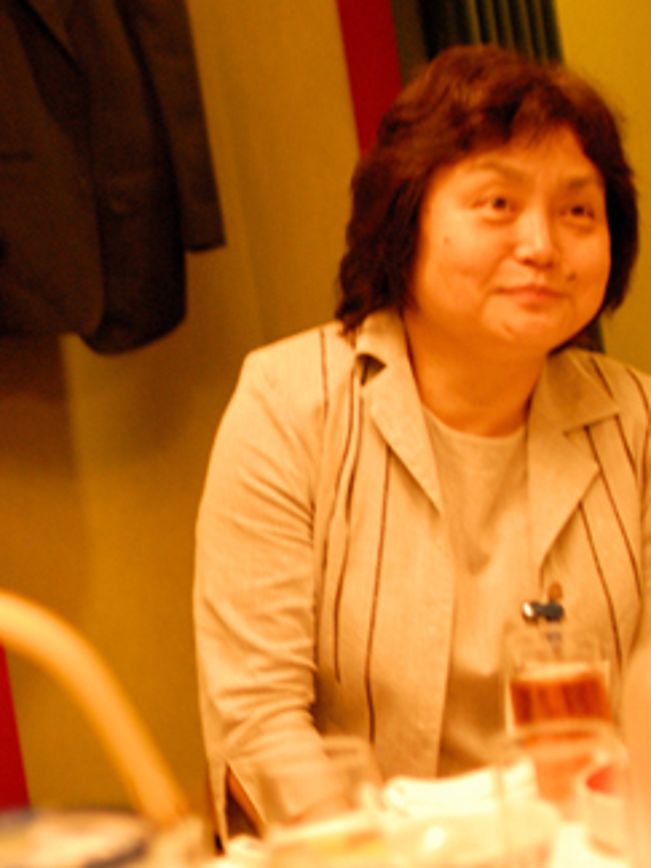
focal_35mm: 80
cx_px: 91
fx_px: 2006
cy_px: 500
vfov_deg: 24.4
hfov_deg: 18.2
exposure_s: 1/60
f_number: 2
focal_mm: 28
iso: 800
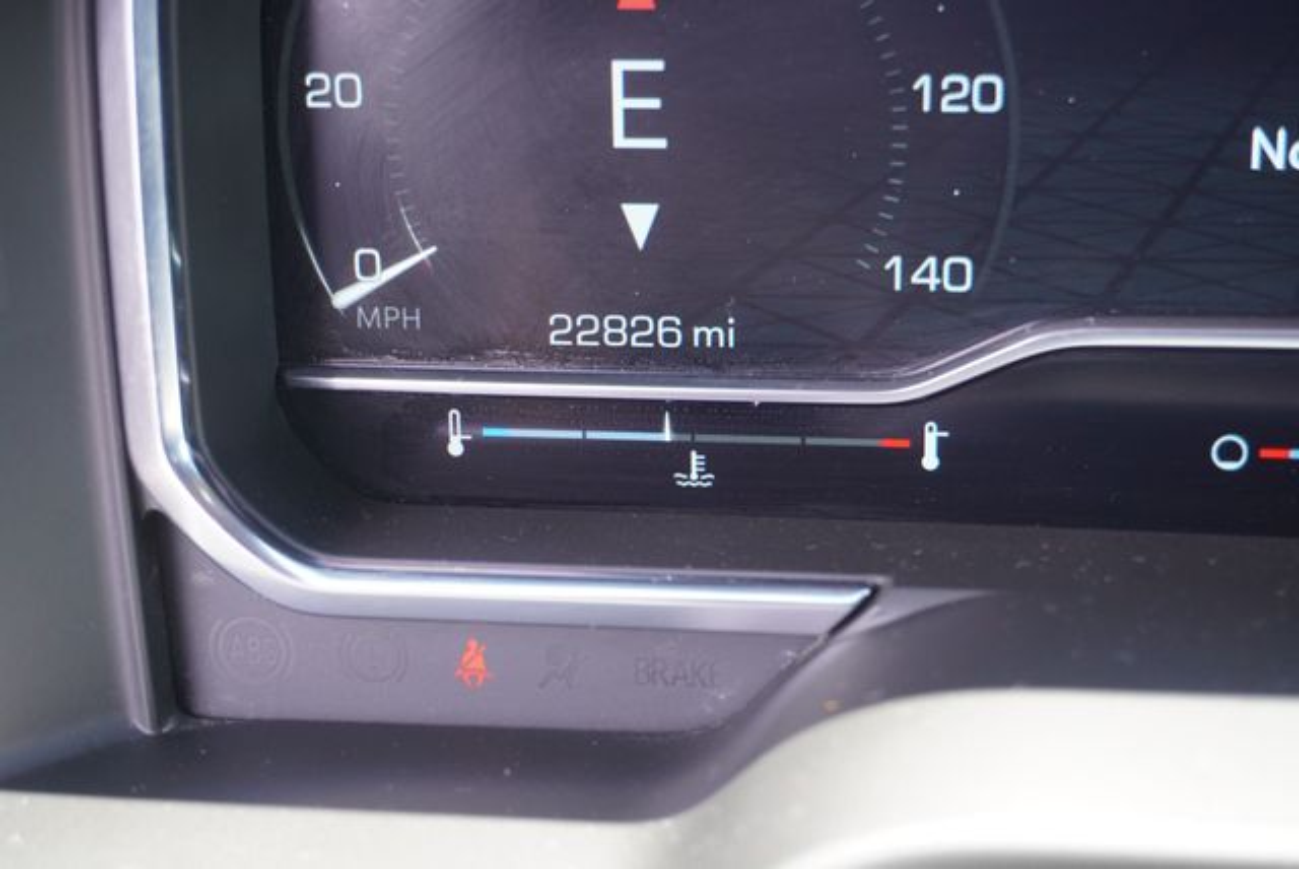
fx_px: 2329
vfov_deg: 21.1
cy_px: 434
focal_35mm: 64
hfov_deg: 31.2
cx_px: 650
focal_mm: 43
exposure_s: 1/80
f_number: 5.6
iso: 640
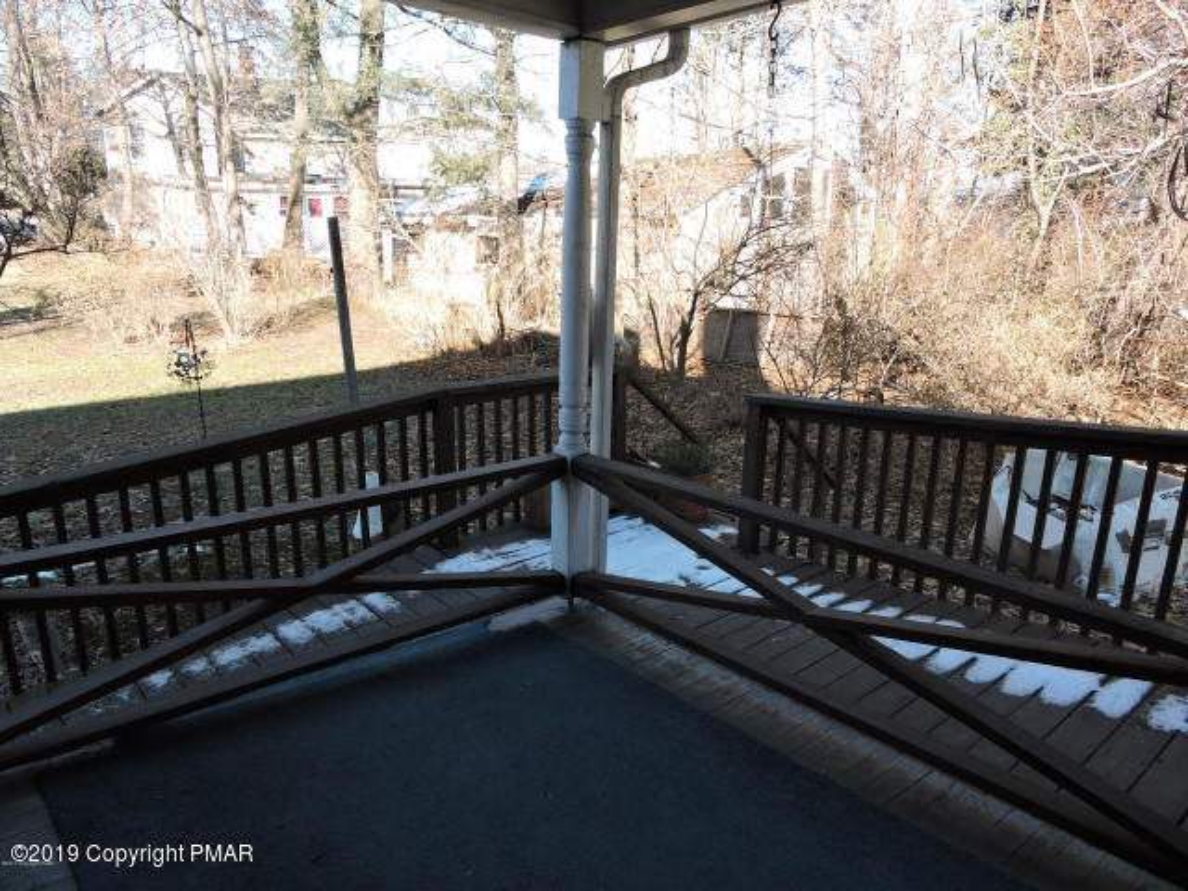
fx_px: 824
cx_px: 594
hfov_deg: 71.6
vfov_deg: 56.8
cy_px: 446
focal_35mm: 24
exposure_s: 1/160
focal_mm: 4.3
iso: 100
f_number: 3.3
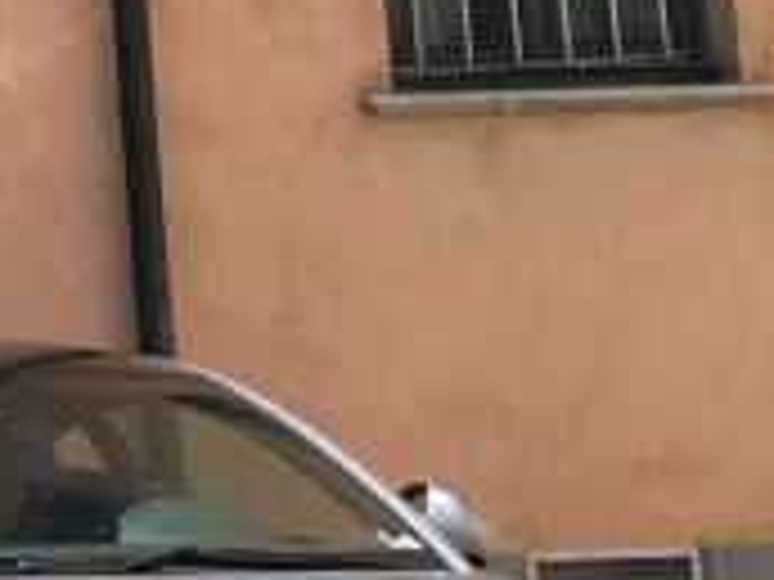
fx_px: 4830
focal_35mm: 216
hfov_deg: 8.2
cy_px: -638
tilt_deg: +9.4
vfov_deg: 6.6
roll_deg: +2.3
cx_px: -1314
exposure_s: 1/620
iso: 25
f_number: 2.2
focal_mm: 4.15
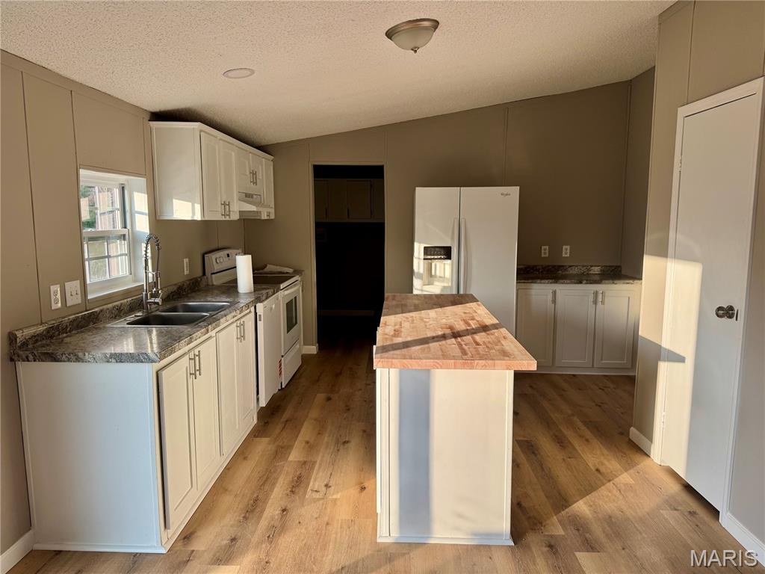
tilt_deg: -7.9
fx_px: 530
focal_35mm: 24
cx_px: 382
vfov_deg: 56.8
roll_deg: -0.4
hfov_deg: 71.6
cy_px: 287
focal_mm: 6.76
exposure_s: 1/349
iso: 80
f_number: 1.78
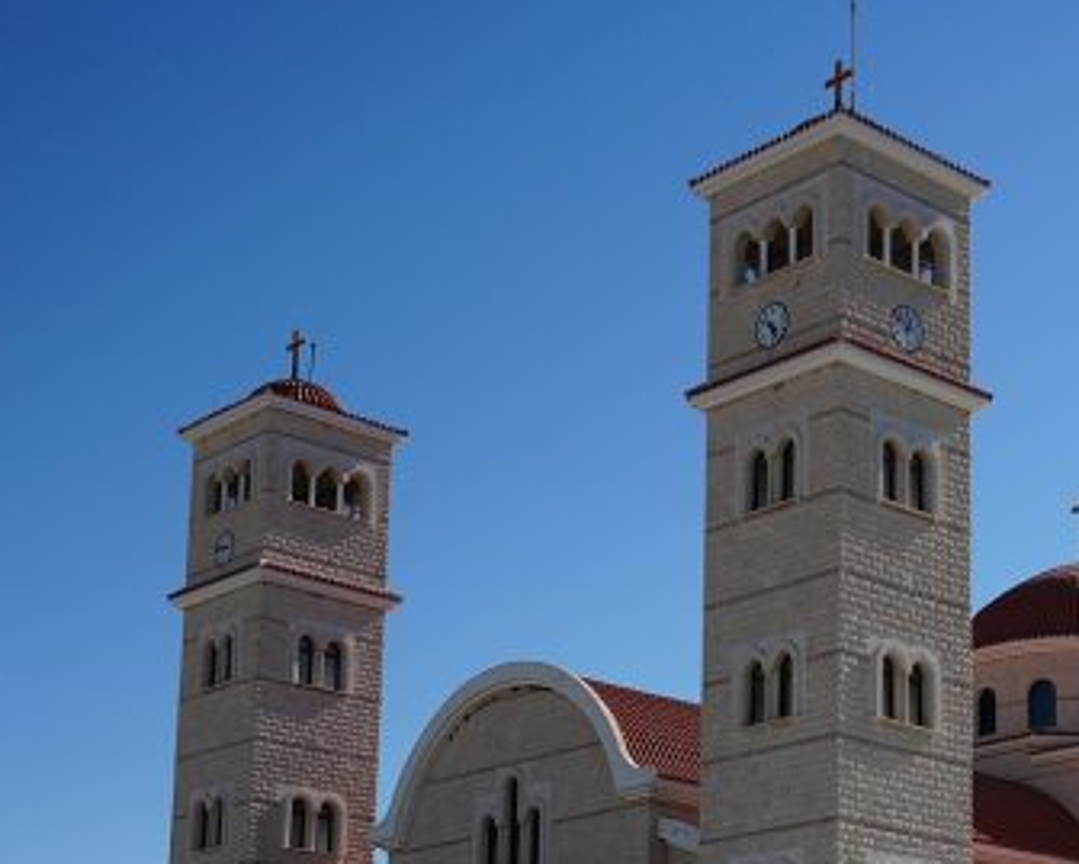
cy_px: 856
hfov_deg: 28.0
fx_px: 2140
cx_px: 774
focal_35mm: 67
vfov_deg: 22.0
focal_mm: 30
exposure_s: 1/640
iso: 100
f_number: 4
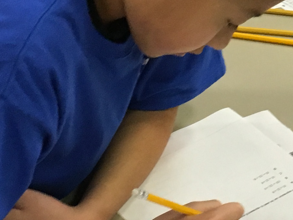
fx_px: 1092
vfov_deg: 11.5
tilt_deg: -32.2
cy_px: 49
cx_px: 292
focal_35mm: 129
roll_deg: -1.1
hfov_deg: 15.0
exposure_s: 1/30
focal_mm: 4.15
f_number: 2.2
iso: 160
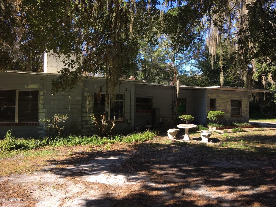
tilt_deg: +2.6
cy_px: 104
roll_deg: -0.7
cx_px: 138
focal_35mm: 29
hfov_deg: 61.7
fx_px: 231
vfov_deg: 48.2
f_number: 2.2
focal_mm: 4.15
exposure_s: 1/330
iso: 25
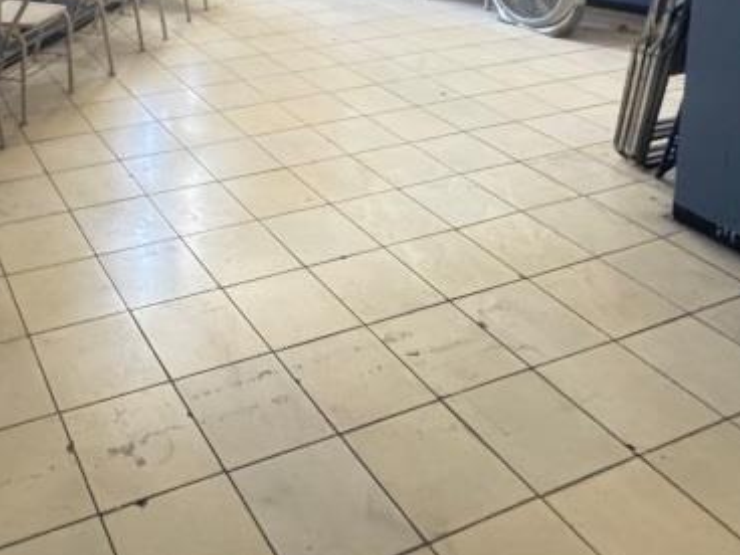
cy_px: -123
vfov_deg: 30.7
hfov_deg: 45.0
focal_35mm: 39
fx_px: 834
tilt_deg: -6.8
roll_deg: +0.1
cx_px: 127
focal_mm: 2.22
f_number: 2.2
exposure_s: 1/60
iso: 1250
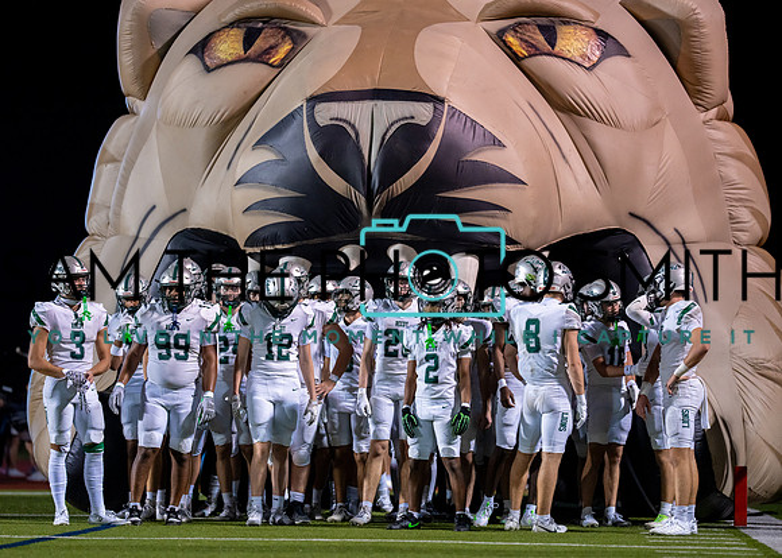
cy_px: 288
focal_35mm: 150
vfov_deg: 9.6
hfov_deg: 13.4
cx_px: 423
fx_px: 3331
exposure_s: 1/1000
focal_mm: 135
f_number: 1.8
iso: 1600
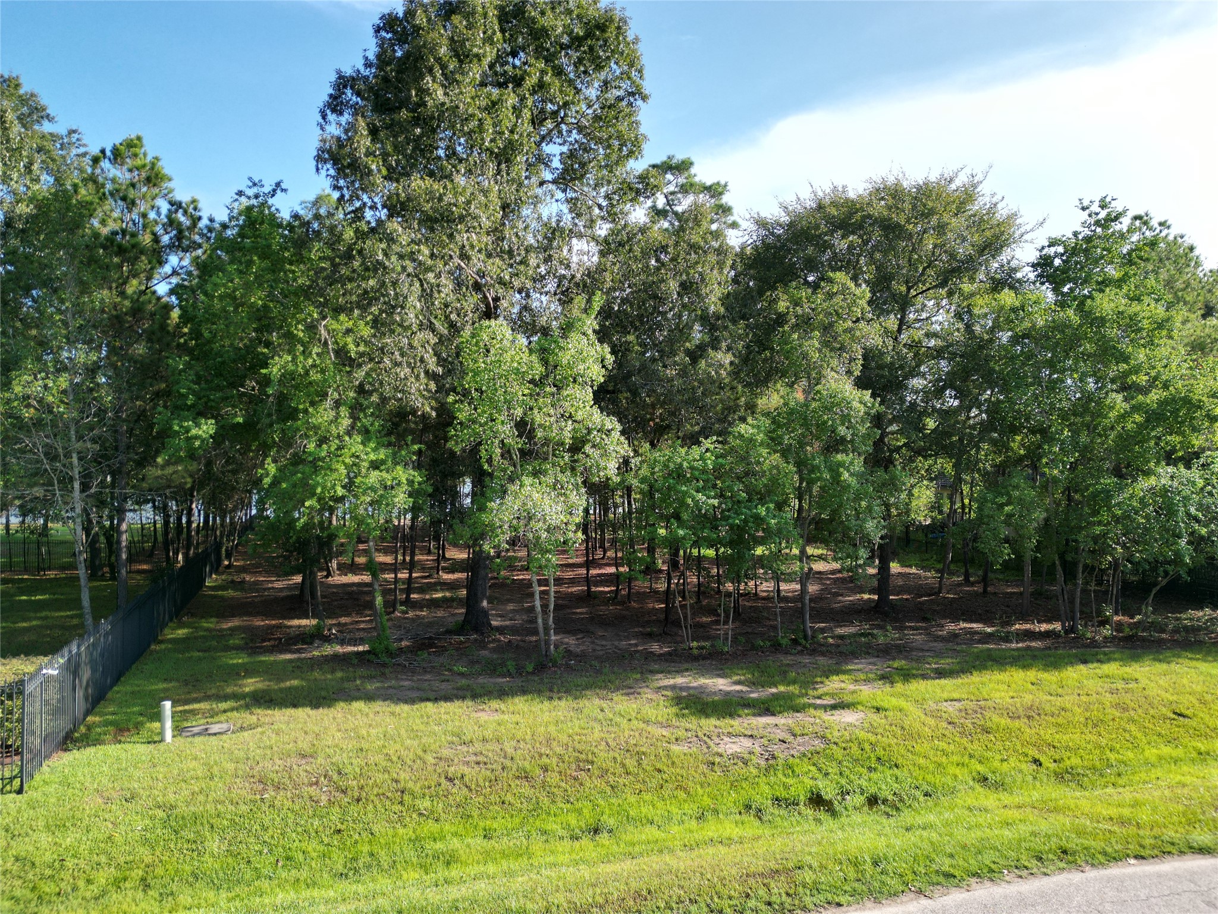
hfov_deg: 71.6
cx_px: 609
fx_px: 844
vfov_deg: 56.8
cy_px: 457
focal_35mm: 24
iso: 100
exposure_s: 1/1500
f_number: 1.7
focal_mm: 6.72
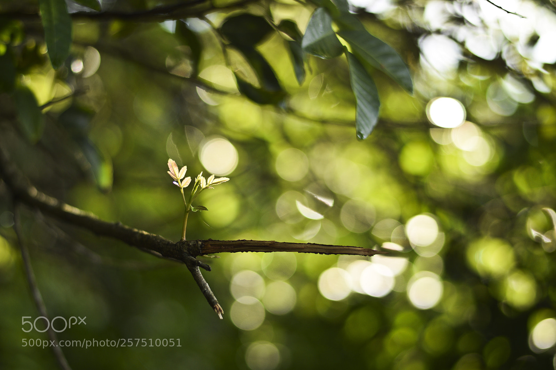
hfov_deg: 27.0
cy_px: 185
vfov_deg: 18.2
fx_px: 1158
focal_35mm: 75
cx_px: 278
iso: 100
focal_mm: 50
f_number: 2.2
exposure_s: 1/500
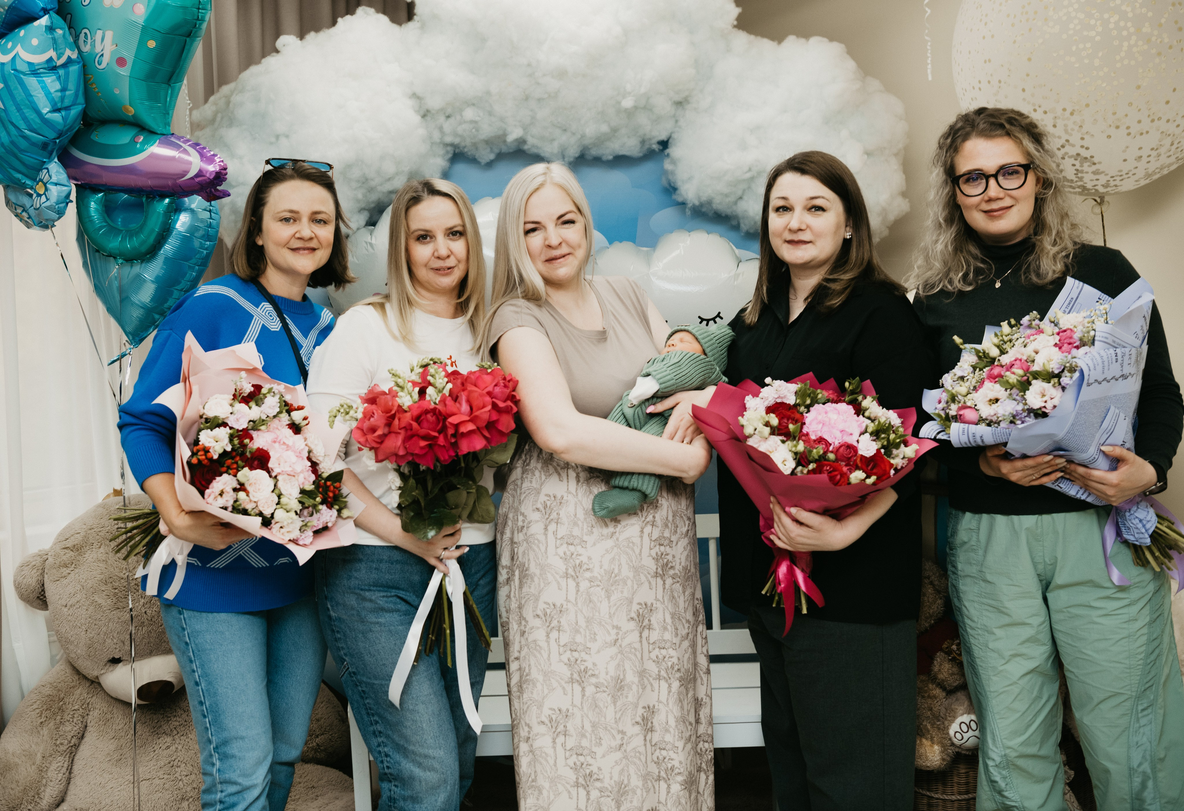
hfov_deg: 40.2
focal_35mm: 49
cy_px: 350
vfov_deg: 28.2
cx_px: 493
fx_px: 1612
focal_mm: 42
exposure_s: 1/160
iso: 200
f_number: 4
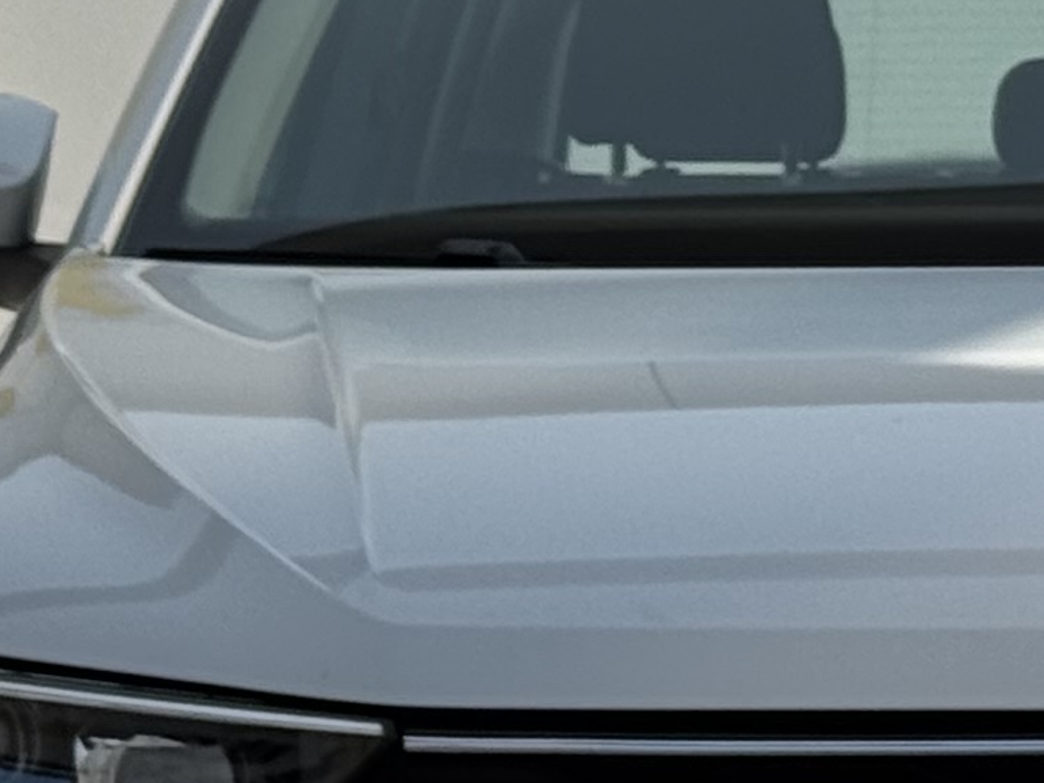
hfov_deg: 7.9
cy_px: 215
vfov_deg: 5.9
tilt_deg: +1.7
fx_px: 7569
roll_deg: +0.1
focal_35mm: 251
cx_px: 1035
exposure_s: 1/1490
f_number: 1.78
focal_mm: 6.76
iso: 64
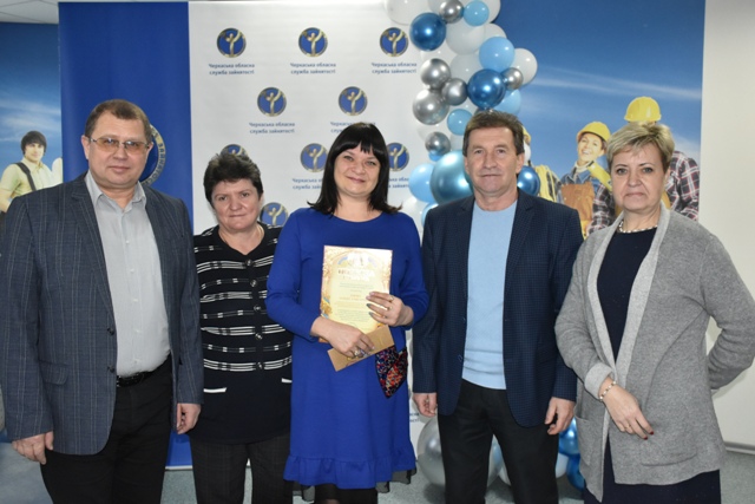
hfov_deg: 55.1
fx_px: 724
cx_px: 378
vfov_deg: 38.4
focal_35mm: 34
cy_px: 252
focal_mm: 23
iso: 1600
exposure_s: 1/60
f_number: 3.8
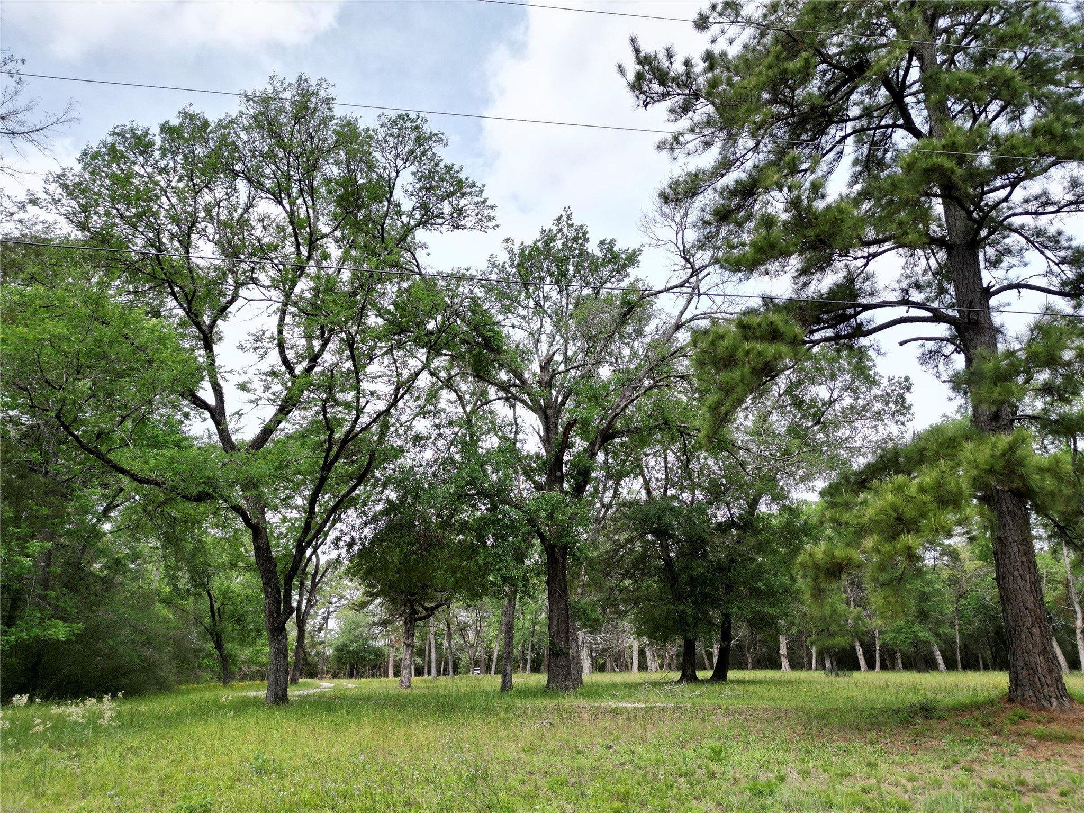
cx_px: 542
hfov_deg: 71.6
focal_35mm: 24
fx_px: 752
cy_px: 406
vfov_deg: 56.8
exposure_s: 1/2000
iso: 100
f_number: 1.7
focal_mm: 6.72
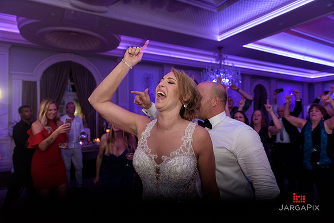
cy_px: 112
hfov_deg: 73.7
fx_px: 223
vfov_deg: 53.2
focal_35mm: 24
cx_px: 167
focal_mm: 24
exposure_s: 1/125
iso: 3200
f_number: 3.2
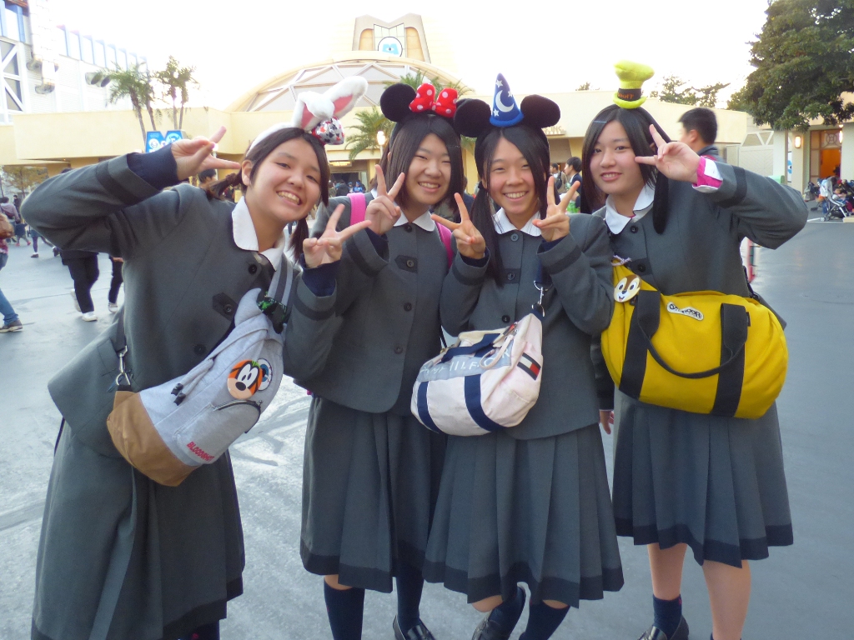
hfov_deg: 81.7
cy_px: 320
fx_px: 493
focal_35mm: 20
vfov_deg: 66.0
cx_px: 427
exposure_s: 1/60
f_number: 2.8
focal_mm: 3.58
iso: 200
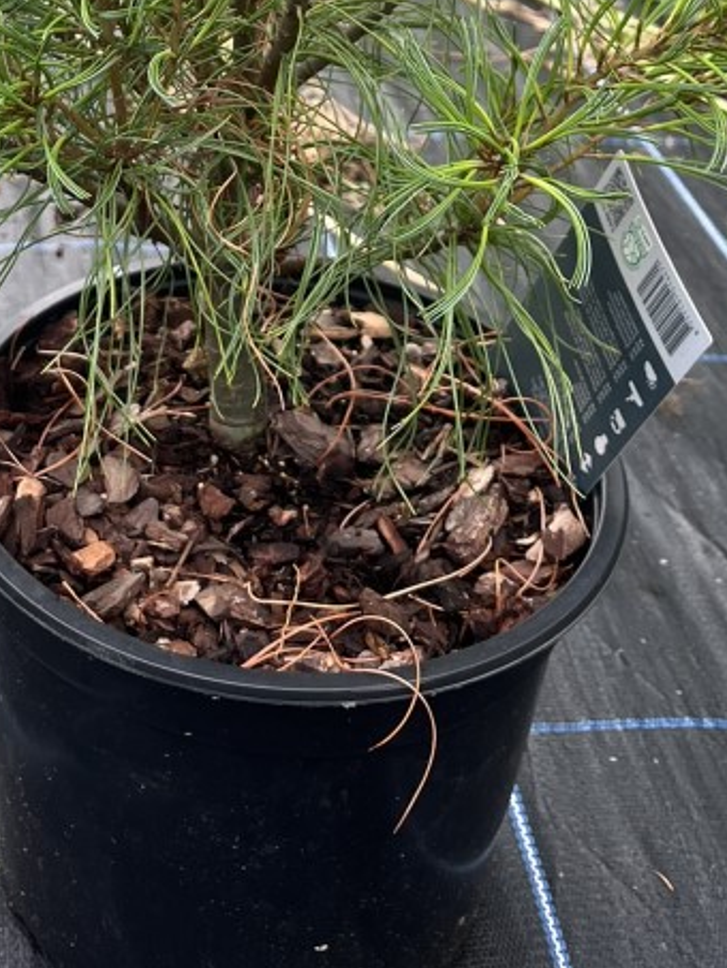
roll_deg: -3.8
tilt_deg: -20.6
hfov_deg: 23.6
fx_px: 1735
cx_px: 259
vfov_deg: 28.5
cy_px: -83
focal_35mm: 62
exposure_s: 1/138
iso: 40
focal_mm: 5.1
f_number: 1.6
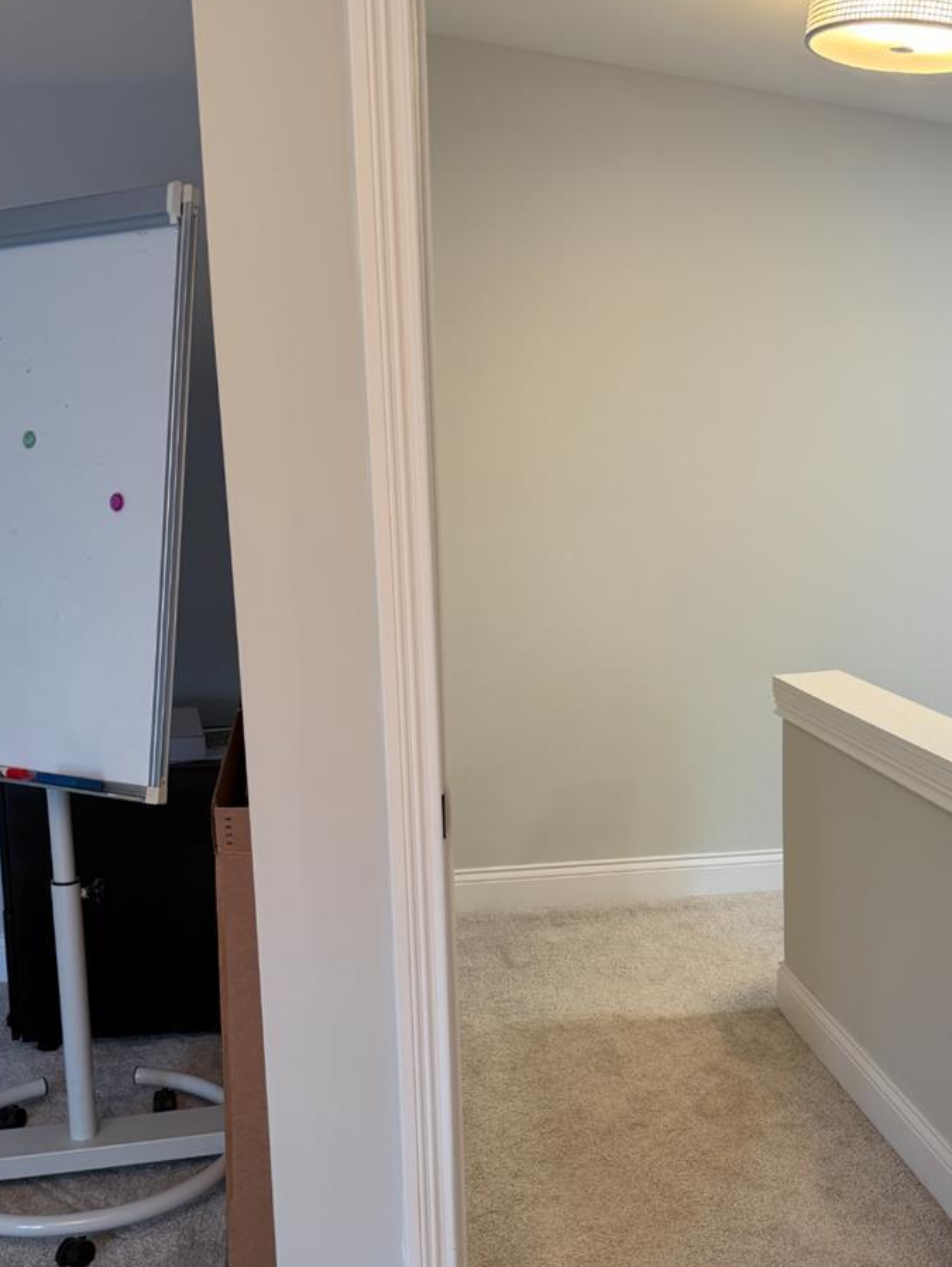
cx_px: 534
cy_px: 794
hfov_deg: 35.9
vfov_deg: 46.4
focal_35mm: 40
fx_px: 1466
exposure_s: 1/120
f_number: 1.78
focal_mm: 6.76
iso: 125
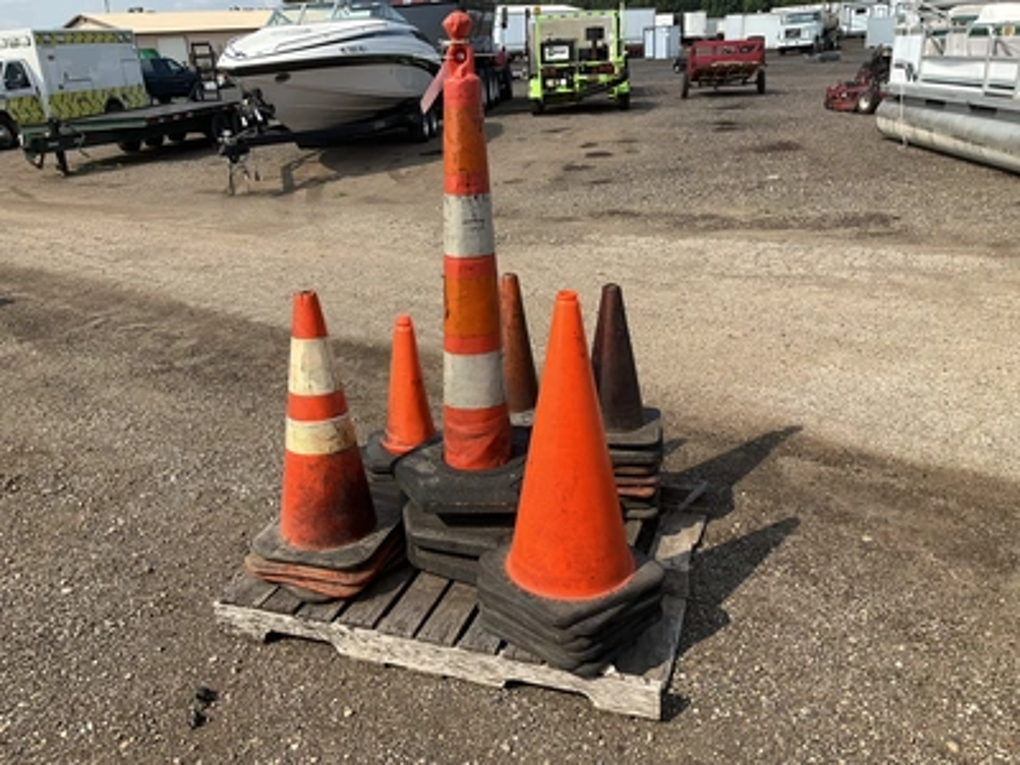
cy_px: 382
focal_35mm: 29
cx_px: 510
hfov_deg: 61.7
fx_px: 855
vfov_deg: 48.2
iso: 25
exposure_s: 1/1451
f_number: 1.8
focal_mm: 3
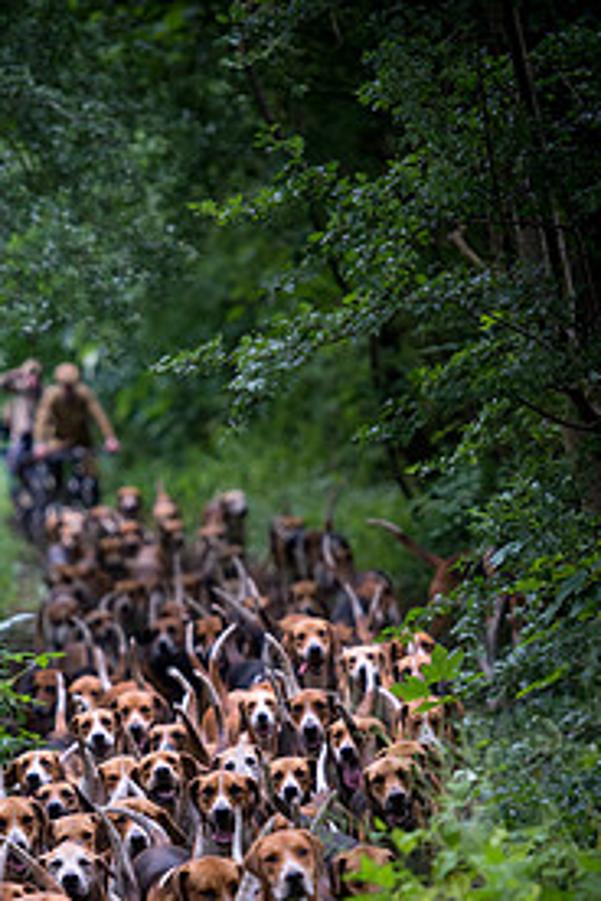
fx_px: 6535
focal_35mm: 261
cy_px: 705
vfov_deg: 7.9
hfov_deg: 5.3
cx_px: 140
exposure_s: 1/320
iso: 1800
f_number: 2.8
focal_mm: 160
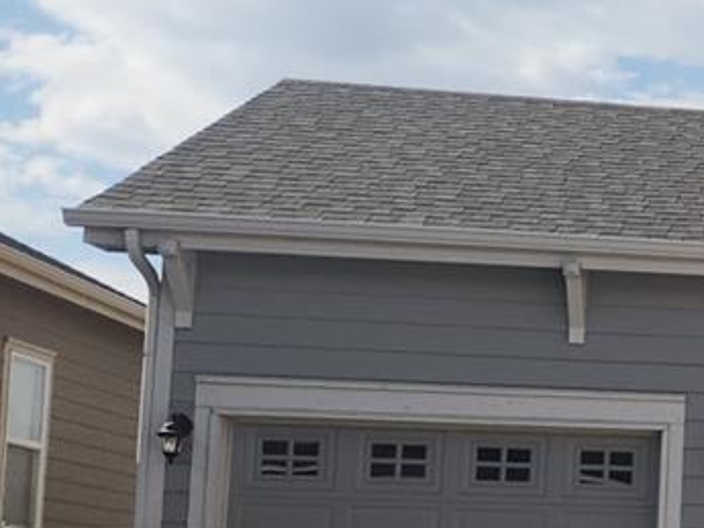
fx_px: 1953
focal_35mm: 96
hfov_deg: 15.8
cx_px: 1435
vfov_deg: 15.2
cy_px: 495
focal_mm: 5.4
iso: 20
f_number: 1.8
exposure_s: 1/2186
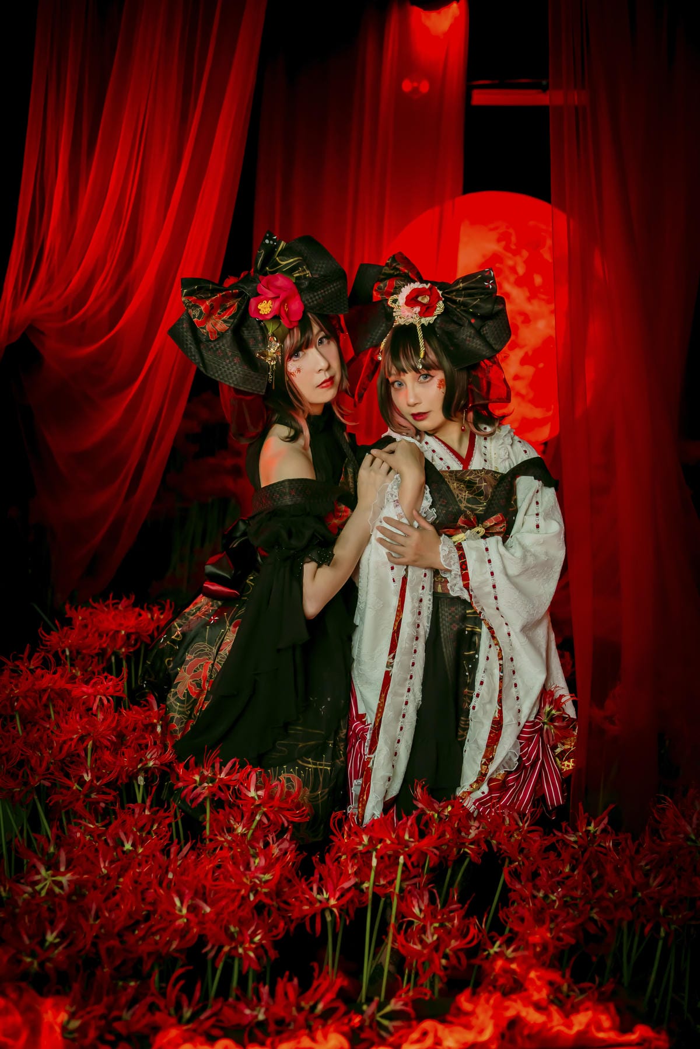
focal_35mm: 35
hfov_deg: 37.9
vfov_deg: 54.4
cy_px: 524
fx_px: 1020
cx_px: 350
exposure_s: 1/200
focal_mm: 35
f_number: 2.5
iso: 640
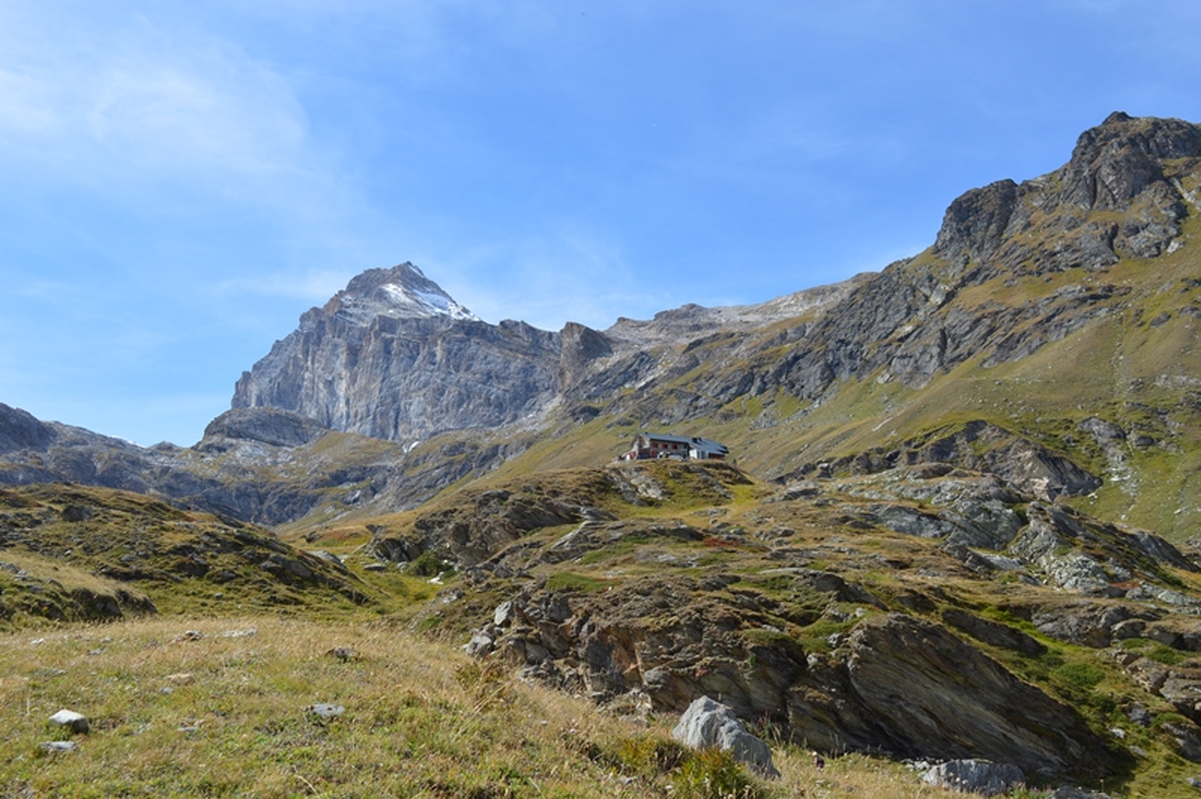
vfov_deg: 36.8
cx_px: 600
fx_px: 1200
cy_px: 400
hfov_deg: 53.2
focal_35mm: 36
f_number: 8
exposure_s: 1/250
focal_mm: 24
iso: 100
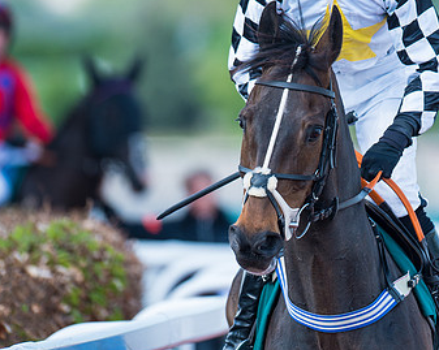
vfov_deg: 2.1
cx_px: 411
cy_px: 117
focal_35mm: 754
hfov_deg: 2.6
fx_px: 9788
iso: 160
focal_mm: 400
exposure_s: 1/640
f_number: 5
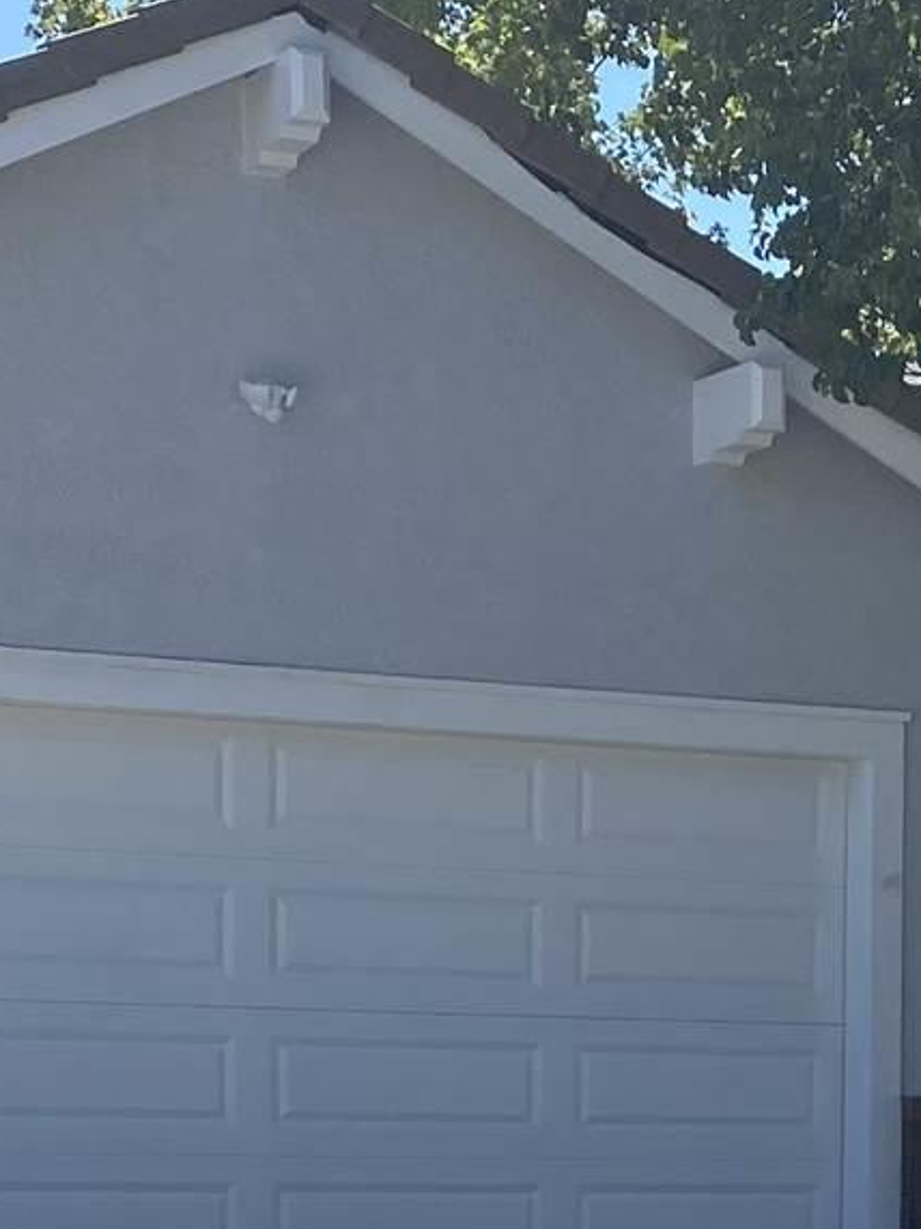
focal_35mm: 105
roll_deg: -2.7
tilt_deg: -6.9
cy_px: 1535
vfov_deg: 17.7
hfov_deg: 13.9
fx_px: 3726
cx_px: 917
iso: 32
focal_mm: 4.25
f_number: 1.8
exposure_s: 1/3300
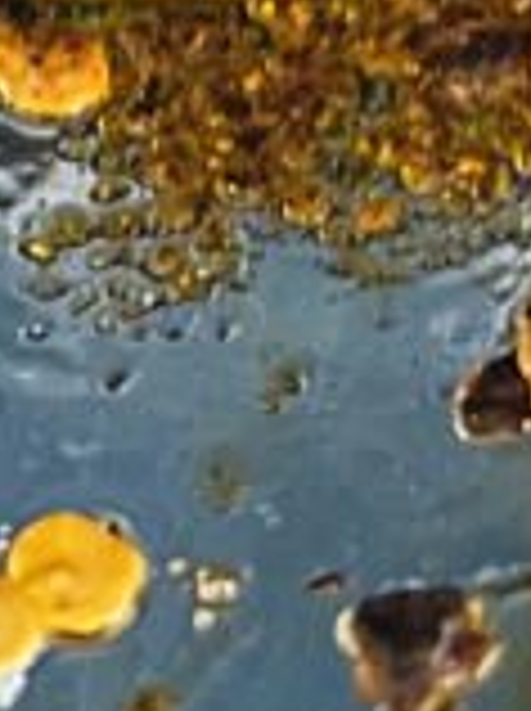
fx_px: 3466
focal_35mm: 169
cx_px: 410
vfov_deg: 9.4
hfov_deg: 8.7
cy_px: -1386
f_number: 1.8
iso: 500
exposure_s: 1/12
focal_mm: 4.25
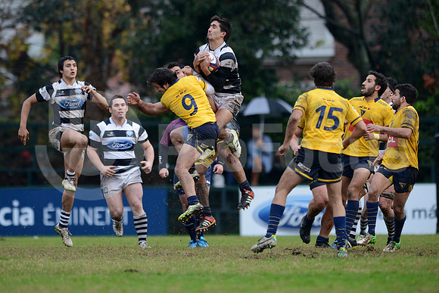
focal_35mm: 420
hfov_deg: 4.9
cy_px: 146
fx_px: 5123
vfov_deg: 3.3
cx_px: 220
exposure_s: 1/500
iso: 2200
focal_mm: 420
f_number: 4
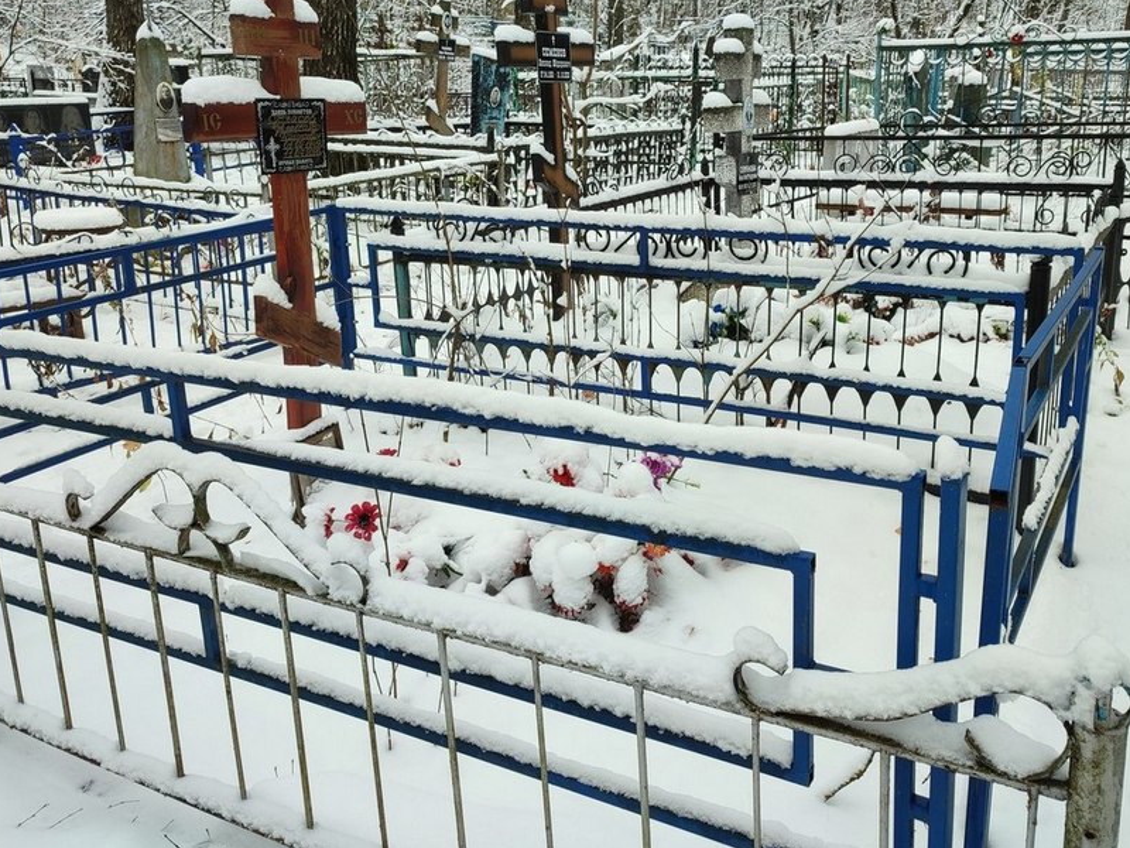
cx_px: 603
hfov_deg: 56.8
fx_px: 1045
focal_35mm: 32
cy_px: 332
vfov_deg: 43.9
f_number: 1.9
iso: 80
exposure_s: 1/50
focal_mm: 6.04
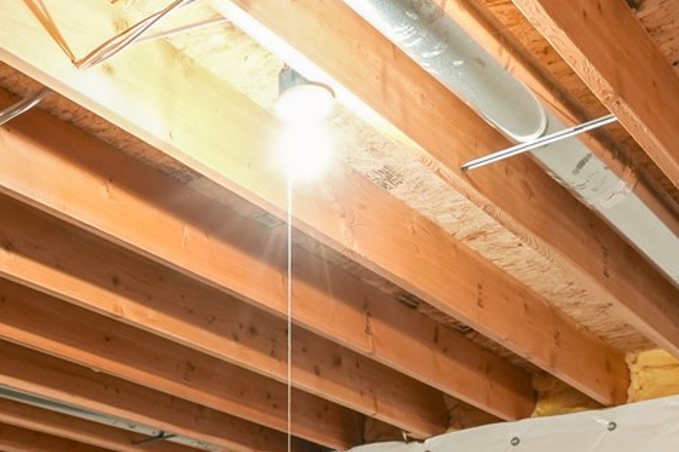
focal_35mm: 57
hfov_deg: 34.6
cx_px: 208
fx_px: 1075
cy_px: 694
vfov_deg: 20.2
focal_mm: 16
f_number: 8
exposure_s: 1/4
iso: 500
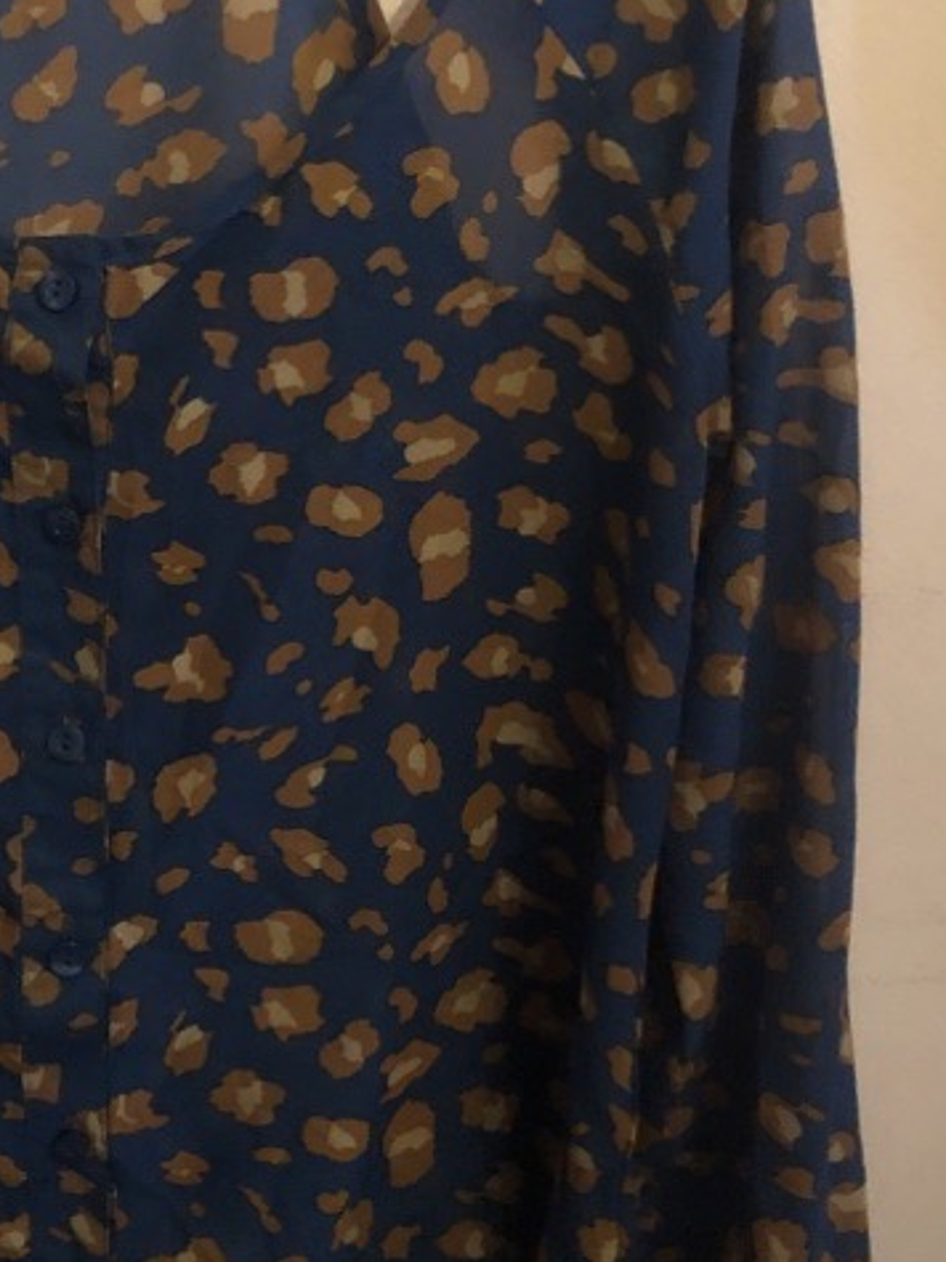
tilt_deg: -18.5
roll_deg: -1.1
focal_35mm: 59
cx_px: 96
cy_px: 534
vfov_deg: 32.6
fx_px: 2151
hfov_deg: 24.1
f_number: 1.8
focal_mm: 4
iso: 125
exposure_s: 1/4
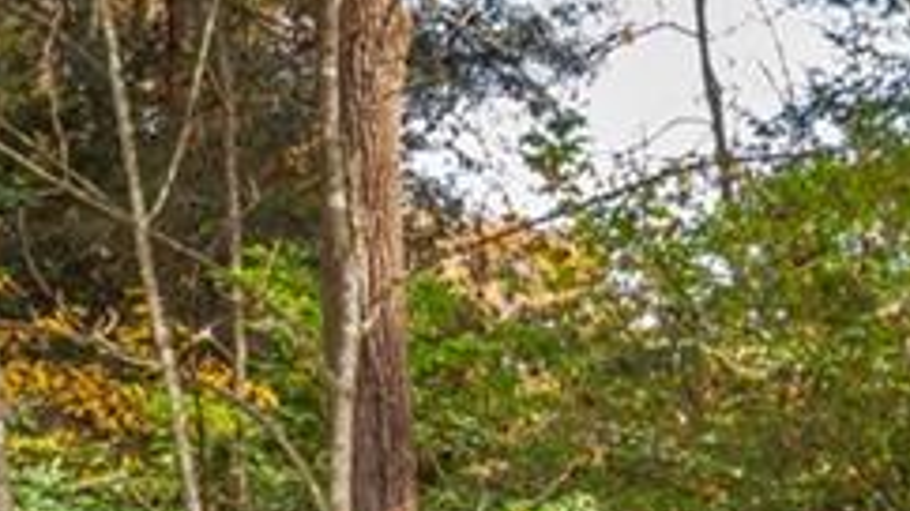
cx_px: 741
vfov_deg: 11.9
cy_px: 949
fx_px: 2244
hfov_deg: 22.6
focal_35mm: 93
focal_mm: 21
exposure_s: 1/1.67
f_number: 22
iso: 50
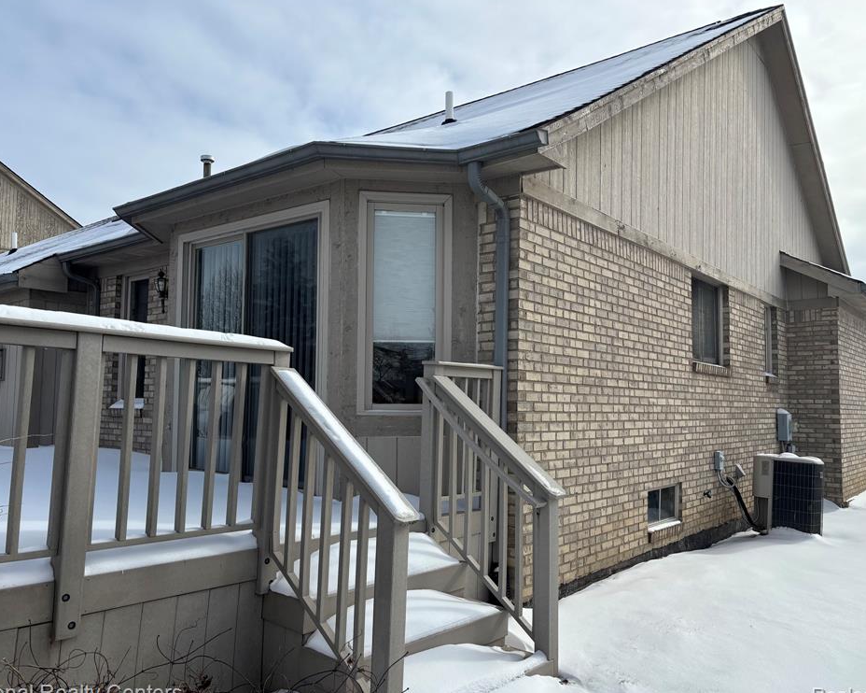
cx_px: 428
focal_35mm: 28
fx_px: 717
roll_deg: -1.1
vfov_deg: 51.5
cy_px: 351
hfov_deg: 62.2
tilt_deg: +4.2
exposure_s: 1/4630
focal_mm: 5.96
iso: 50
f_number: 1.6
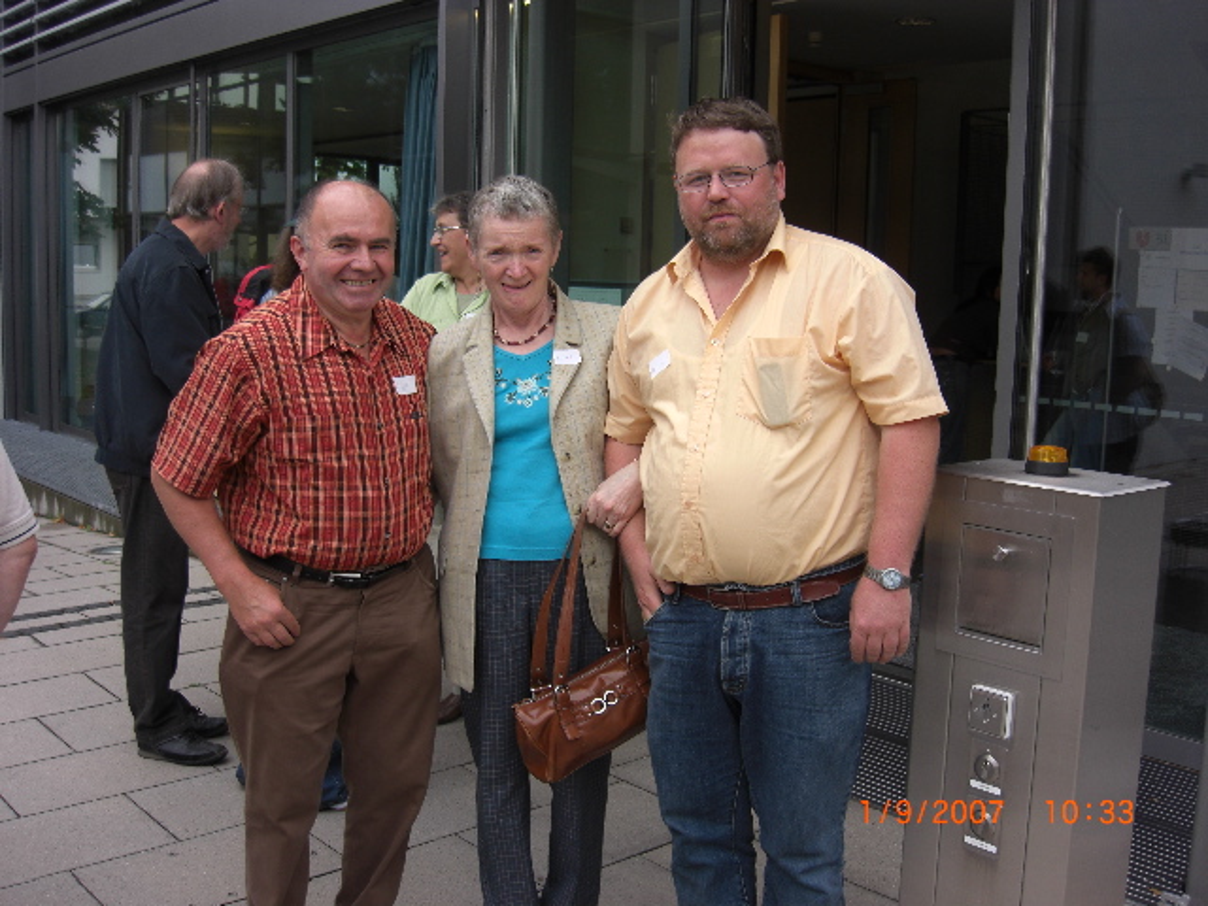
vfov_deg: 37.7
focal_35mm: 38
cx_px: 604
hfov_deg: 49.0
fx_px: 1326
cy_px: 453
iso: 80
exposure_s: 1/320
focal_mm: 7.9
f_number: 2.8
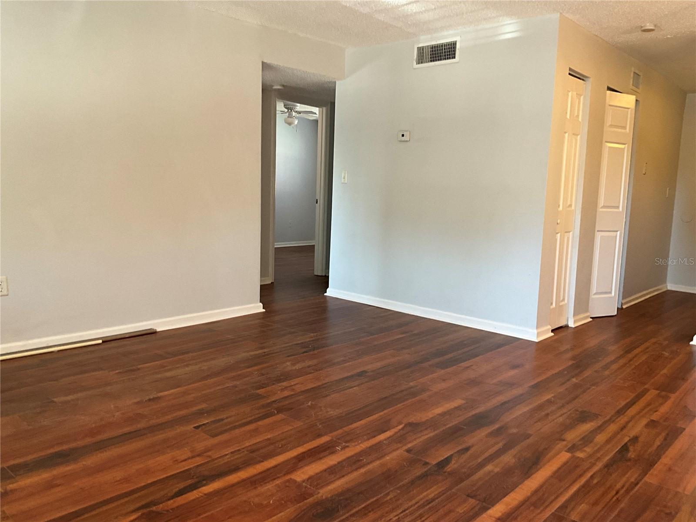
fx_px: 583
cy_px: 261
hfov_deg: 61.7
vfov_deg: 48.2
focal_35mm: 29
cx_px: 348
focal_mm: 3
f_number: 1.8
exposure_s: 1/60
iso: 80
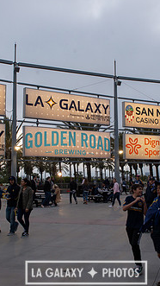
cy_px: 143
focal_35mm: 44
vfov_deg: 46.4
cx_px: 86
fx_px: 332
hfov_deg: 27.1
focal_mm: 24
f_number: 10
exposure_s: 1/80
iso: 400
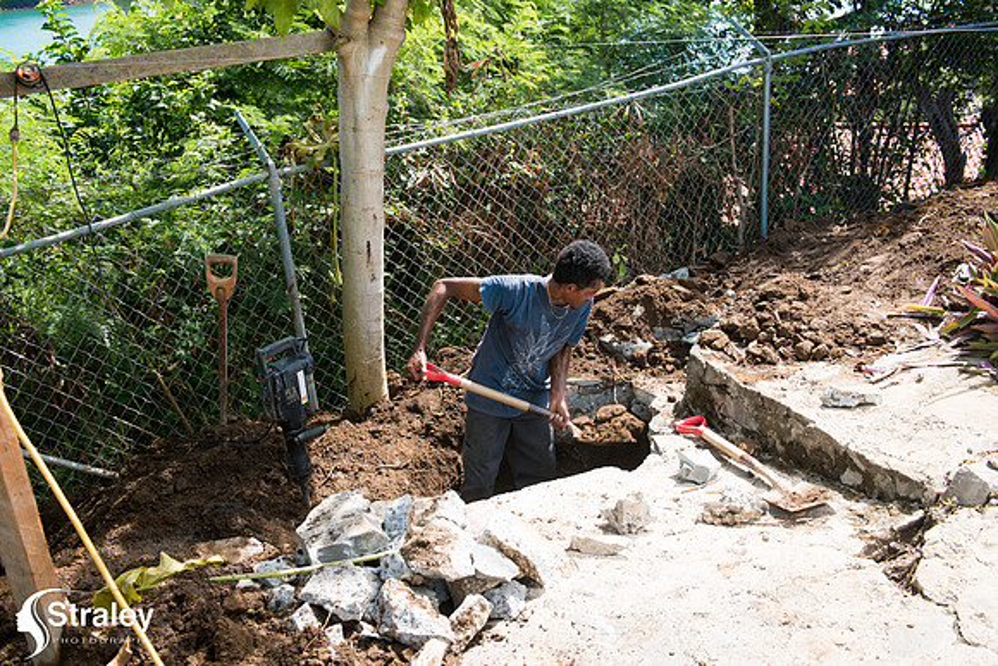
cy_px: 333
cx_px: 499
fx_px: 943
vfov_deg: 38.9
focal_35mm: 34
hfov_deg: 55.8
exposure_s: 1/125
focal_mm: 34
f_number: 6.3
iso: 80
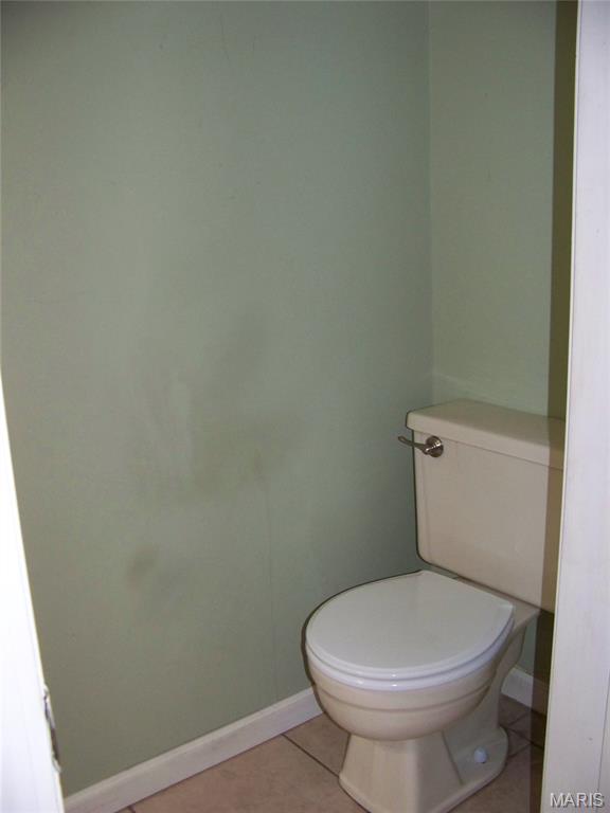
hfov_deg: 39.7
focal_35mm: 36
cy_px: 406
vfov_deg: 51.4
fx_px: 846
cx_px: 305
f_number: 2.8
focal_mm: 5.85
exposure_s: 1/30
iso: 200
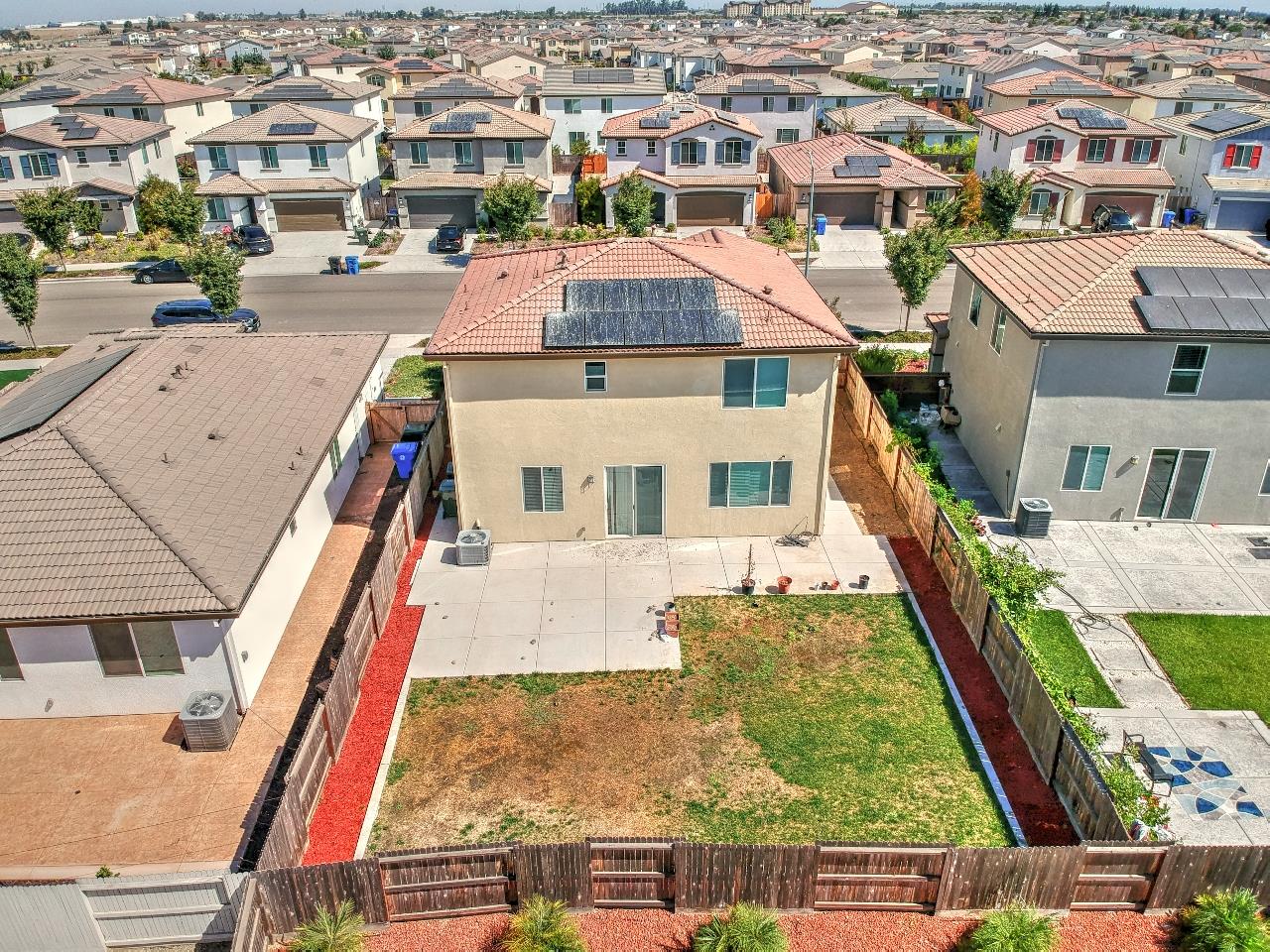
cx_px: 635
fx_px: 917
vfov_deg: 54.9
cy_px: 476
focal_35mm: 25
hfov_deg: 69.4
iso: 100
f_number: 2.6
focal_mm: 4.5
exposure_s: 1/1600
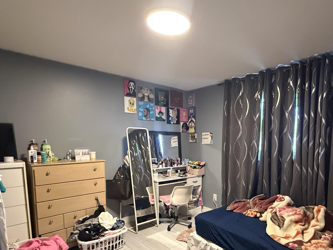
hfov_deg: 75.6
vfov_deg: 59.9
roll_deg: +0.4
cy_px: 163
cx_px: 198
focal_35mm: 22
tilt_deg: -6.2
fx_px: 212
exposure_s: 1/60
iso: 1250
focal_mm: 2.22
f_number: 2.2
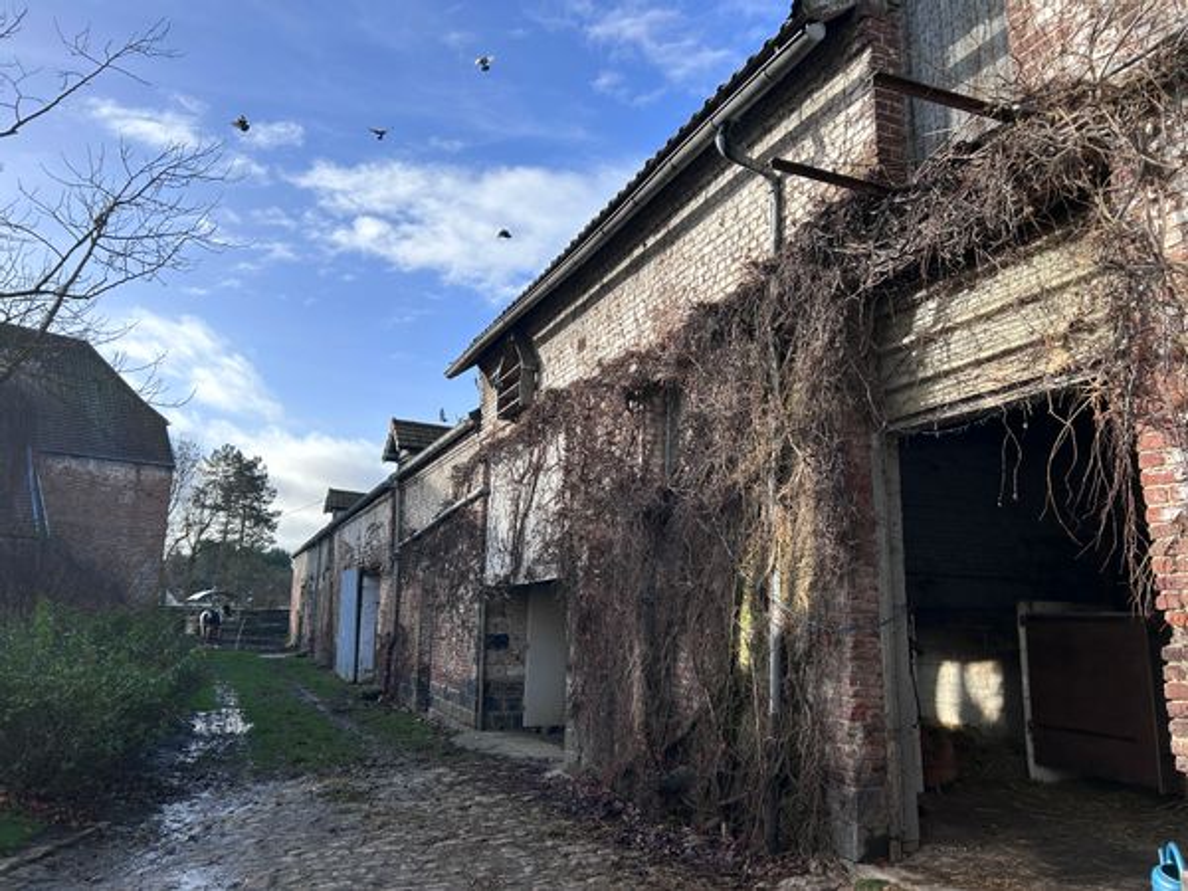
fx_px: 892
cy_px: 446
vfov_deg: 53.1
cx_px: 594
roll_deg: -0.1
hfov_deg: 67.3
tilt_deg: +10.6
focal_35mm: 26
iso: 50
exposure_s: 1/3356
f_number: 1.5
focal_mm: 5.7
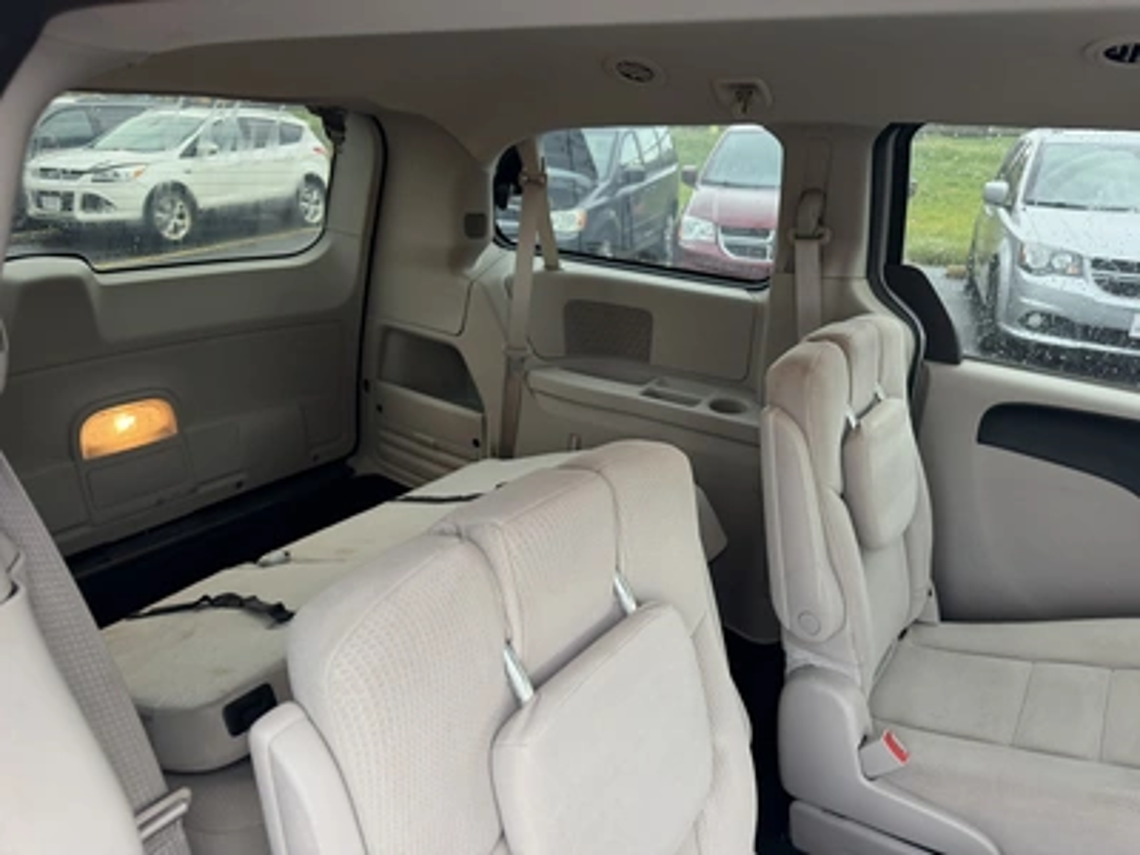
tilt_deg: -19.3
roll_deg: -0.6
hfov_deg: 71.6
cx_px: 570
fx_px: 790
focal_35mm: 24
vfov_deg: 56.8
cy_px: 428
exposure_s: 1/83
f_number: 1.78
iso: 200
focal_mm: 6.76
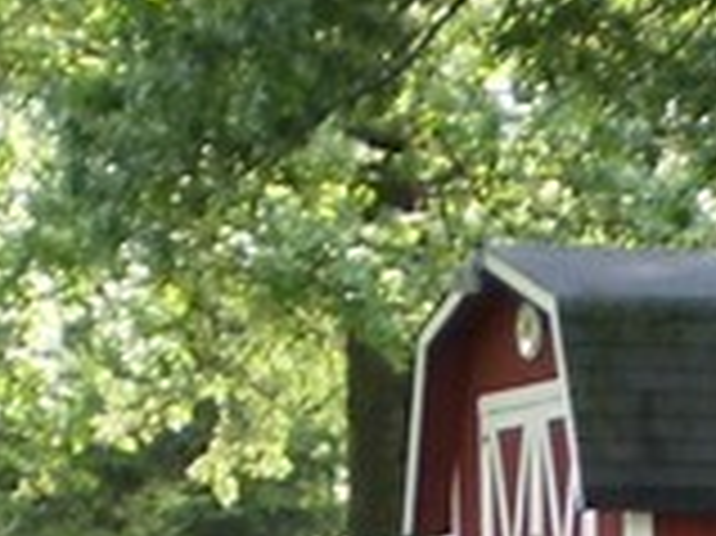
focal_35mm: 232
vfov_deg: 6.2
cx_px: 770
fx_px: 4795
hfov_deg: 8.5
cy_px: 1058
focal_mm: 6.3
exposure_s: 1/100
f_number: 3.1
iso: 64
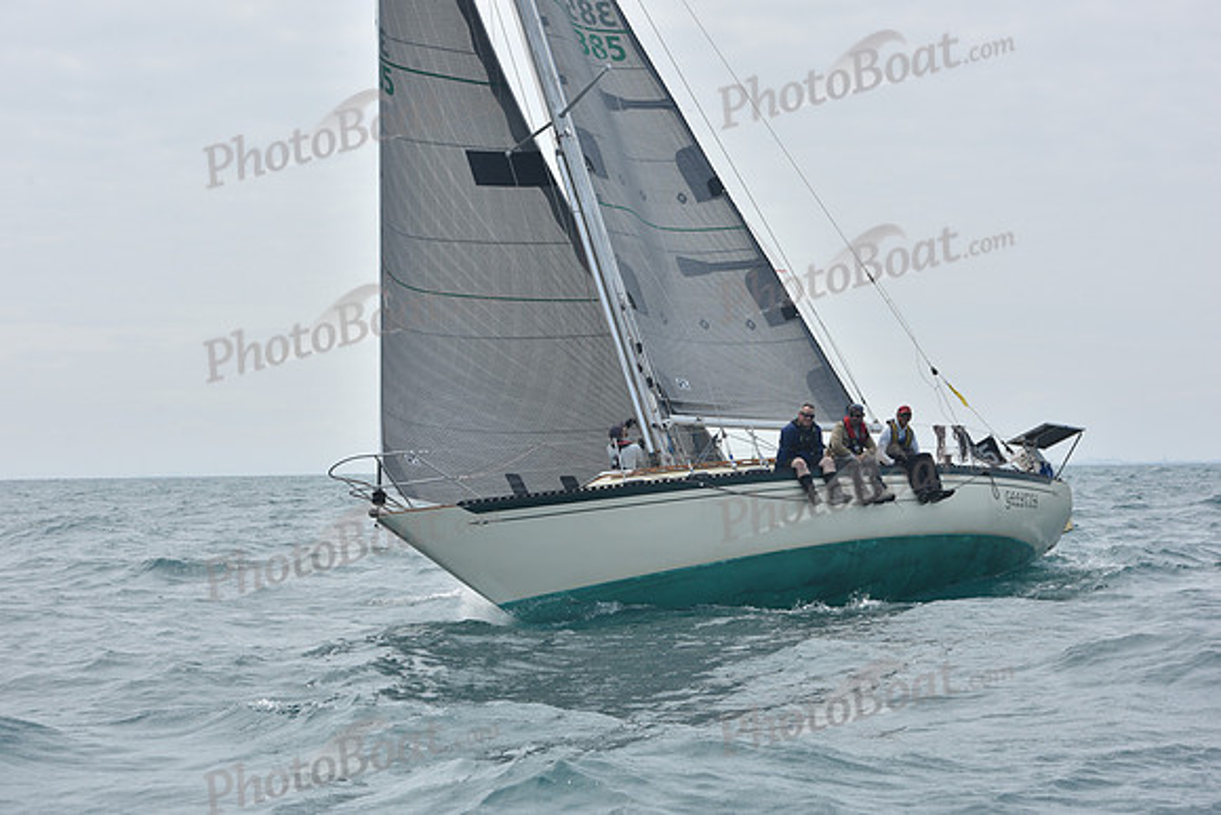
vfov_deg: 14.4
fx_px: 3223
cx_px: 610
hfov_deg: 21.5
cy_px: 408
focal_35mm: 95
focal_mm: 95
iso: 250
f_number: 11
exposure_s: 1/800
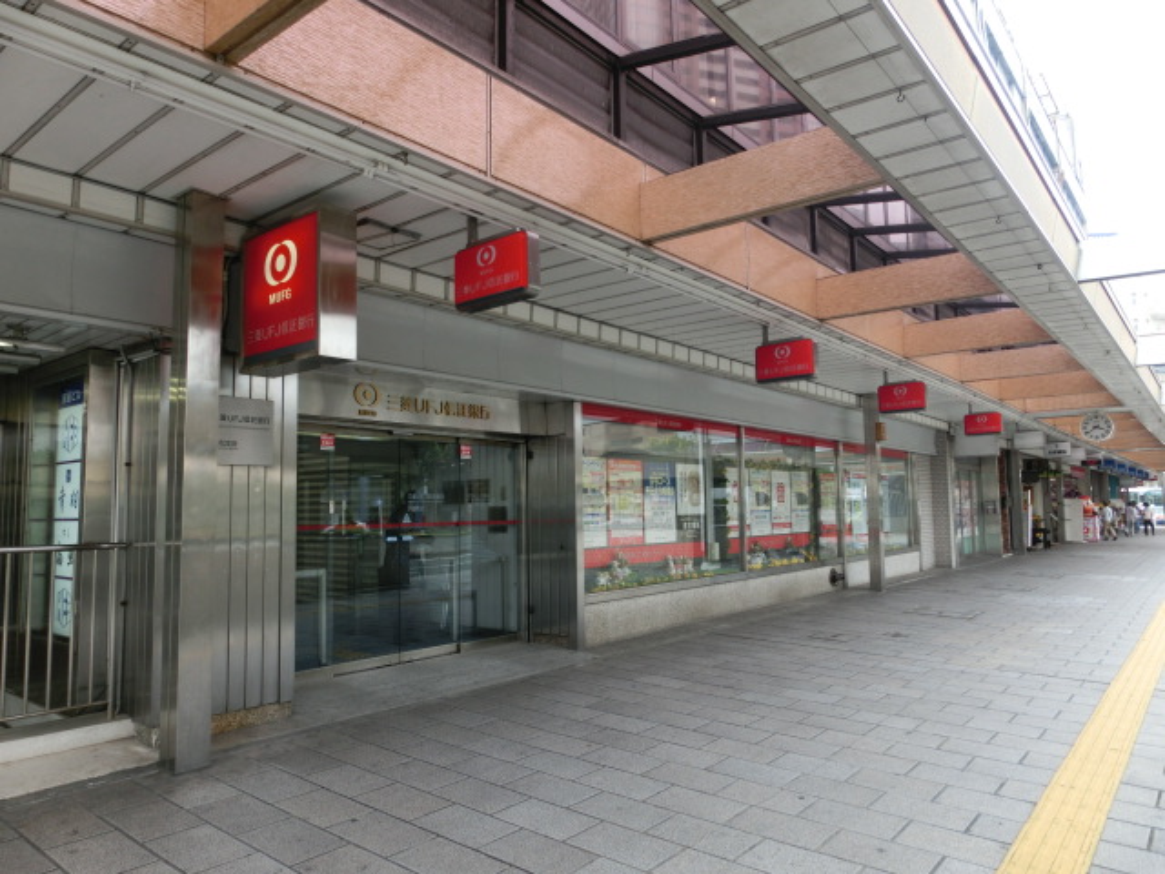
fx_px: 808
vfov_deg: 56.8
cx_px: 582
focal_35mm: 24
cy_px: 437
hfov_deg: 71.6
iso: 80
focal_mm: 4.24
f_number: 3
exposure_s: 1/160
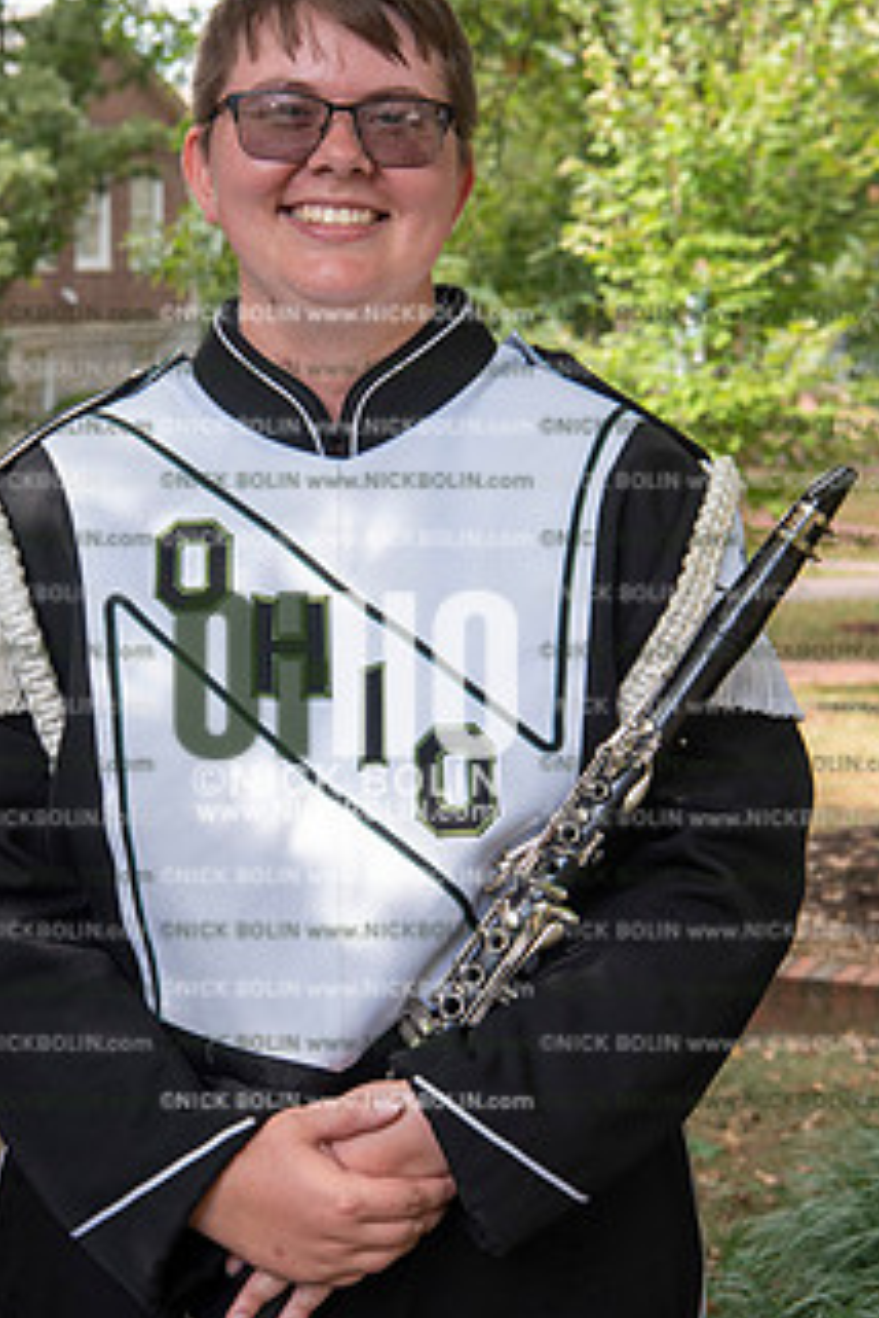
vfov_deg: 27.7
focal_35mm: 73
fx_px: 2673
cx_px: 345
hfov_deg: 18.6
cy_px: 706
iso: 500
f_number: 8
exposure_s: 1/100
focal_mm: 52
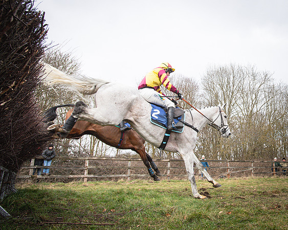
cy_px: 101
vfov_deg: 47.4
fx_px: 262
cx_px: 236
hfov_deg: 53.3
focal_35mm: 31
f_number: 6.3
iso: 2000
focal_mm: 20
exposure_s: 1/1600
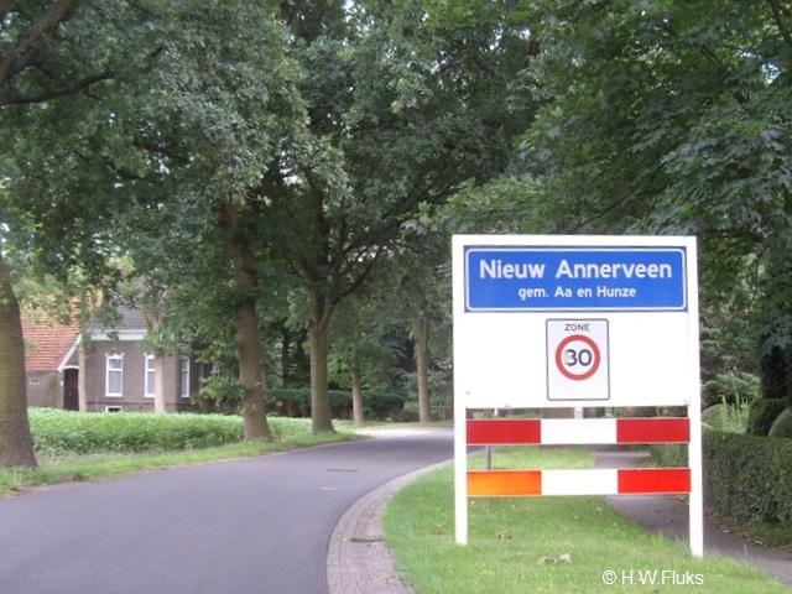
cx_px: 396
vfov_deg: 37.7
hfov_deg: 49.0
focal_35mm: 38
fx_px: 869
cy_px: 297
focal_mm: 7.9
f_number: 2.8
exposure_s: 1/50
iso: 100
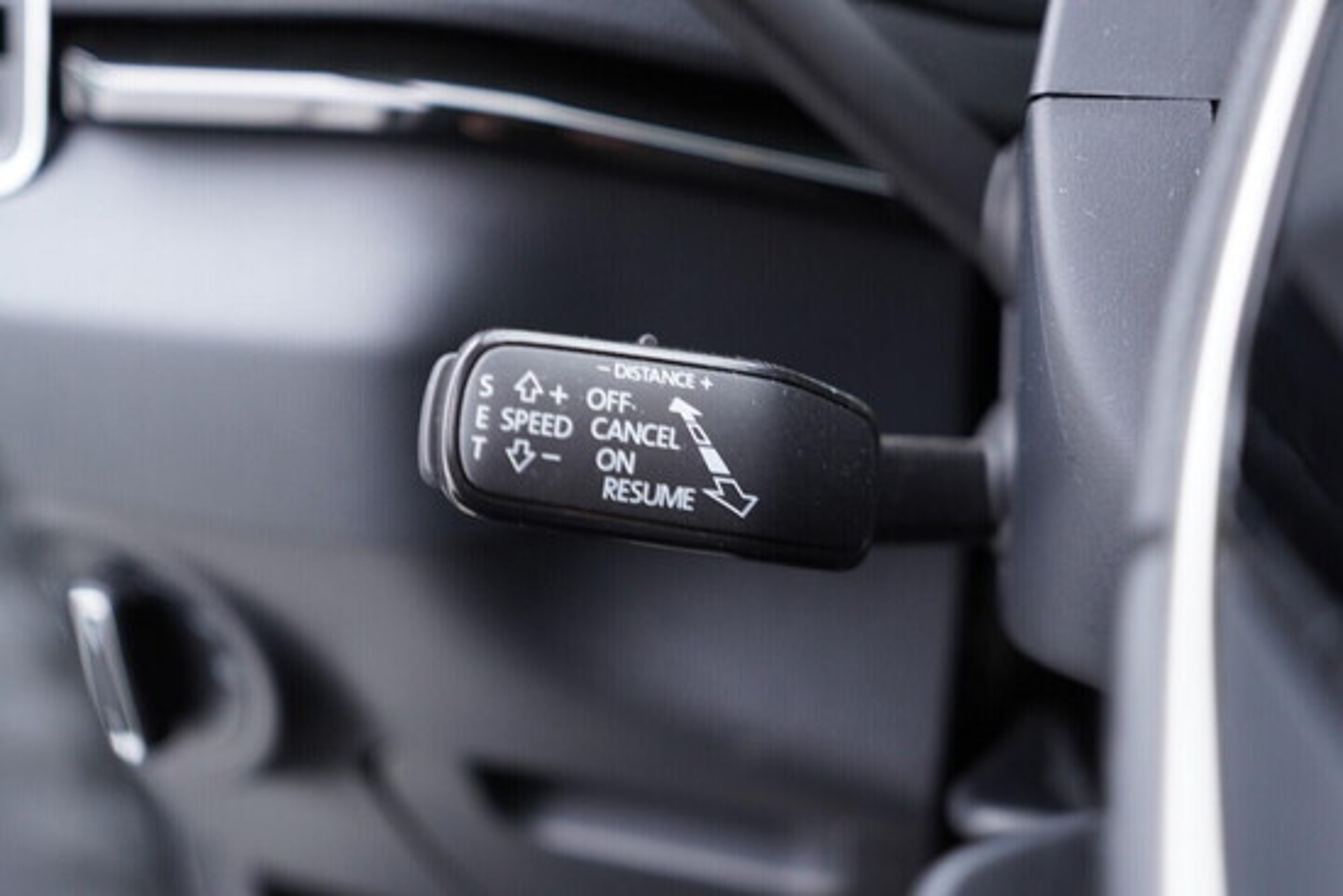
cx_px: 672
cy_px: 448
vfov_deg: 36.9
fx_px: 1343
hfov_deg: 53.1
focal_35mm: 36
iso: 500
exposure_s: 1/40
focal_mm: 24
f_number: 2.8
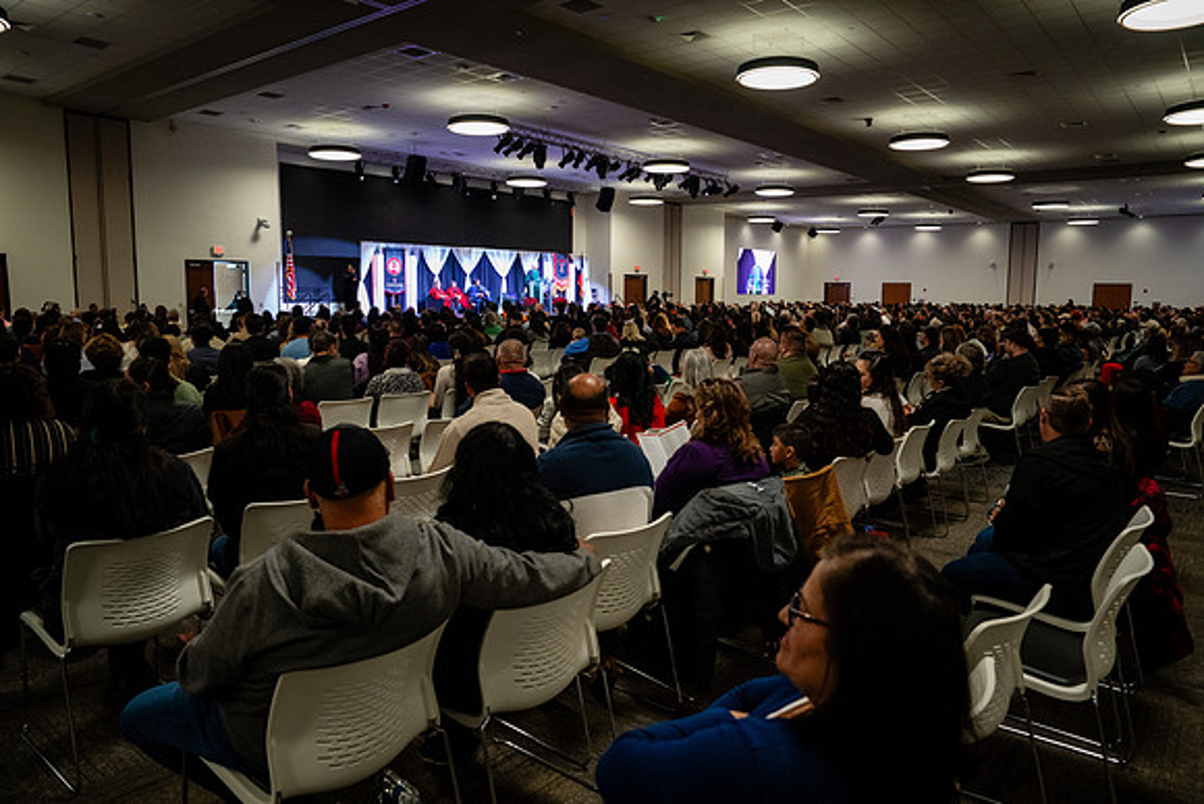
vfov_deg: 53.2
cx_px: 602
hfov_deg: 73.7
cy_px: 402
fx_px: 803
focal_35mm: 24
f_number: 5.6
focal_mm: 24
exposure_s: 1/125
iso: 6400
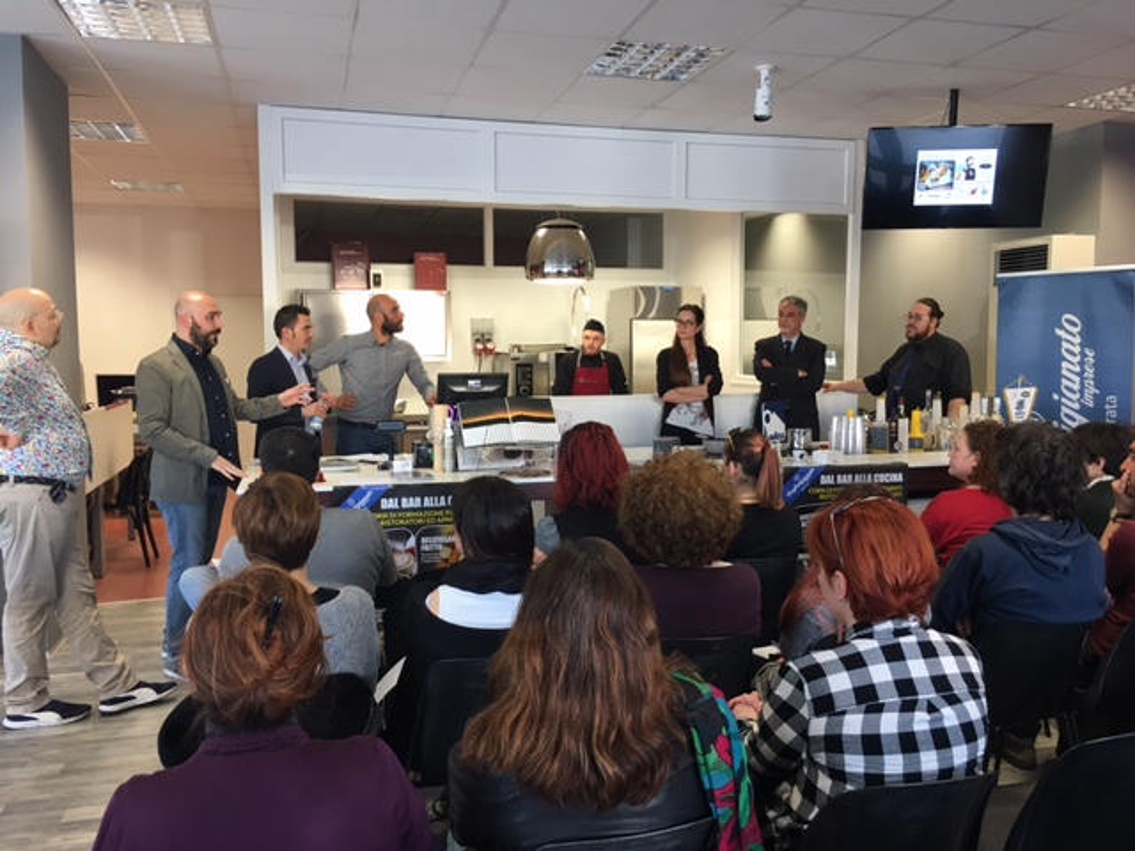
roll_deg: -0.1
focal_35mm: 29
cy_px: 426
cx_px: 568
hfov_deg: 61.7
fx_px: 951
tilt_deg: -5.2
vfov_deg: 48.2
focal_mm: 4.15
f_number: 2.2
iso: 50
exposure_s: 1/33
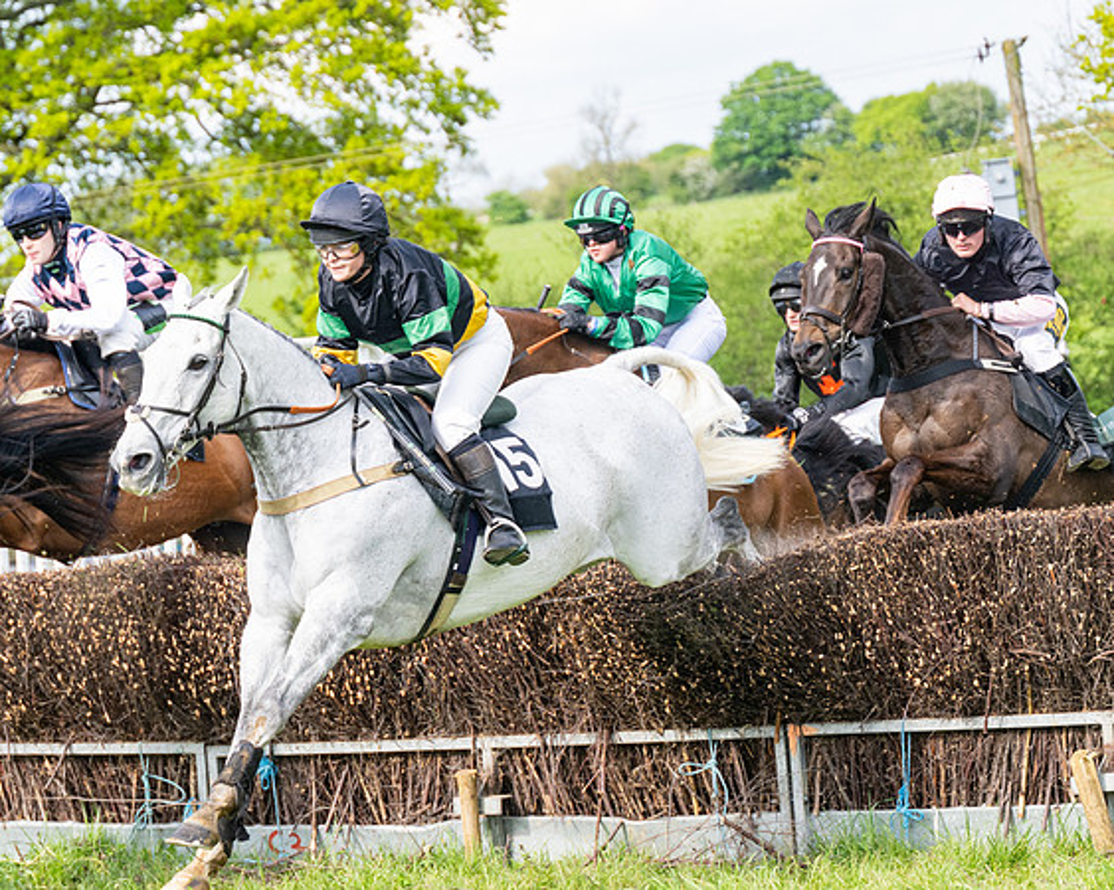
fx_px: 5459
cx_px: 535
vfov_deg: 9.3
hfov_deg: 11.7
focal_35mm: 166
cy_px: 445
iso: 400
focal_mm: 98
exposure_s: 1/1600
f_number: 4
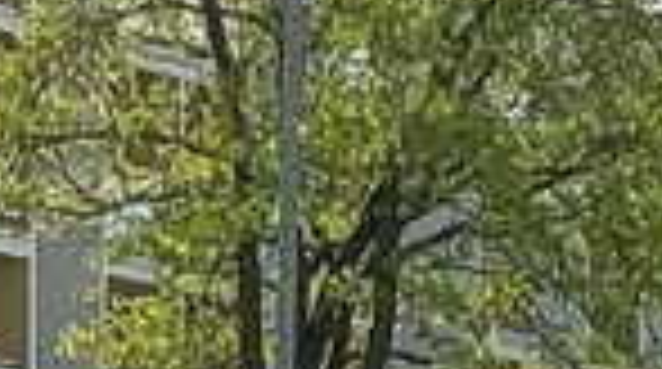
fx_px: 12438
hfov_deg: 3.0
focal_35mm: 710
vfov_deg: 1.7
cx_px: -92
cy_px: 1372
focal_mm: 5.27
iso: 52
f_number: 1.7
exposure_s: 1/449
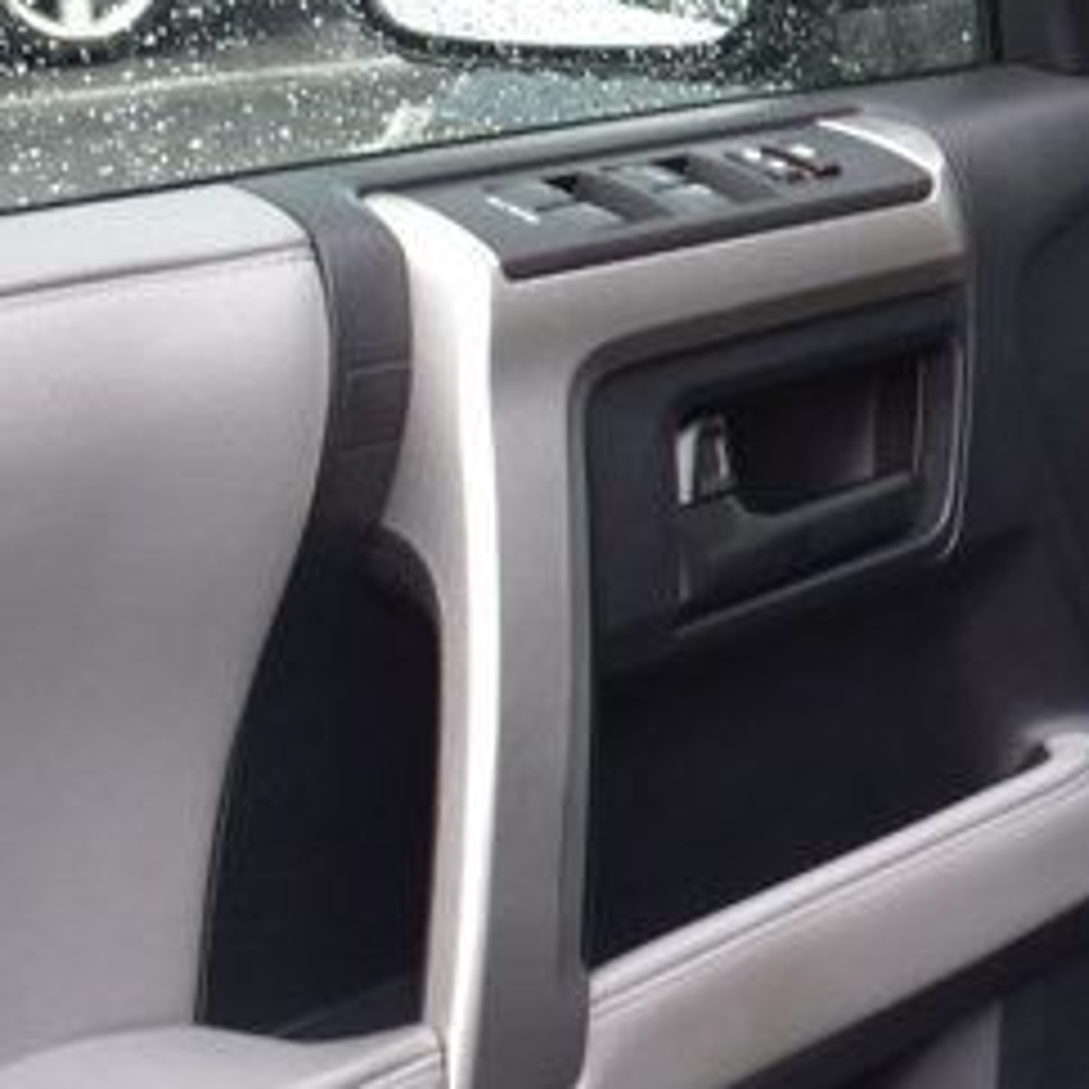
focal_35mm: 97
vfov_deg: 17.9
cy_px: 576
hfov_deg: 15.9
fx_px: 3452
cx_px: 1800
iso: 400
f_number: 6.3
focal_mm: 18
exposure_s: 1/20
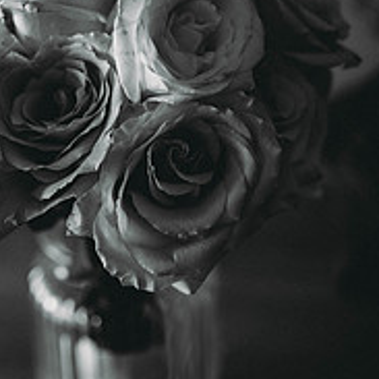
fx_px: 904
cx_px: 90
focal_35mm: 73
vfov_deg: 23.5
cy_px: 104
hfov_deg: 23.4
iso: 360
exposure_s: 1/200
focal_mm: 35
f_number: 1.8
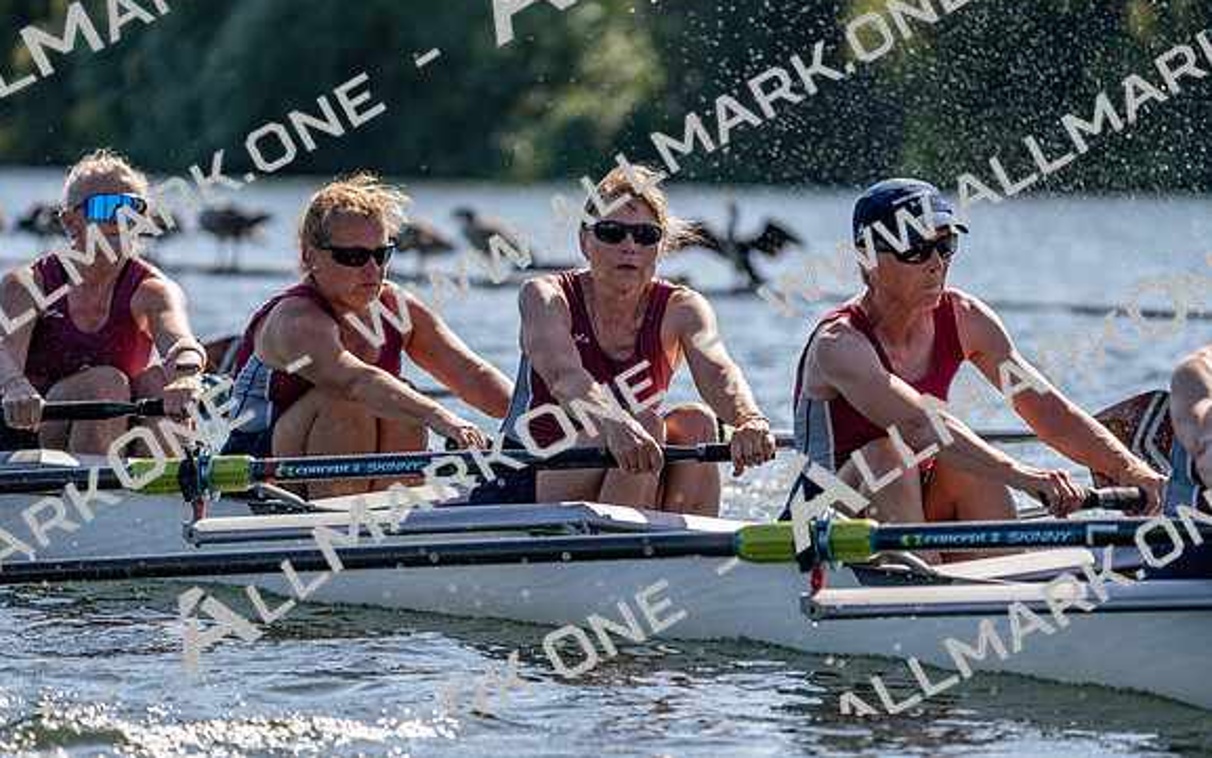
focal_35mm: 291
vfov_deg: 4.5
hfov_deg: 7.2
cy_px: 354
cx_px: 605
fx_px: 9615
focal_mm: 284
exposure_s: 1/2000
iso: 320
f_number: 5.6
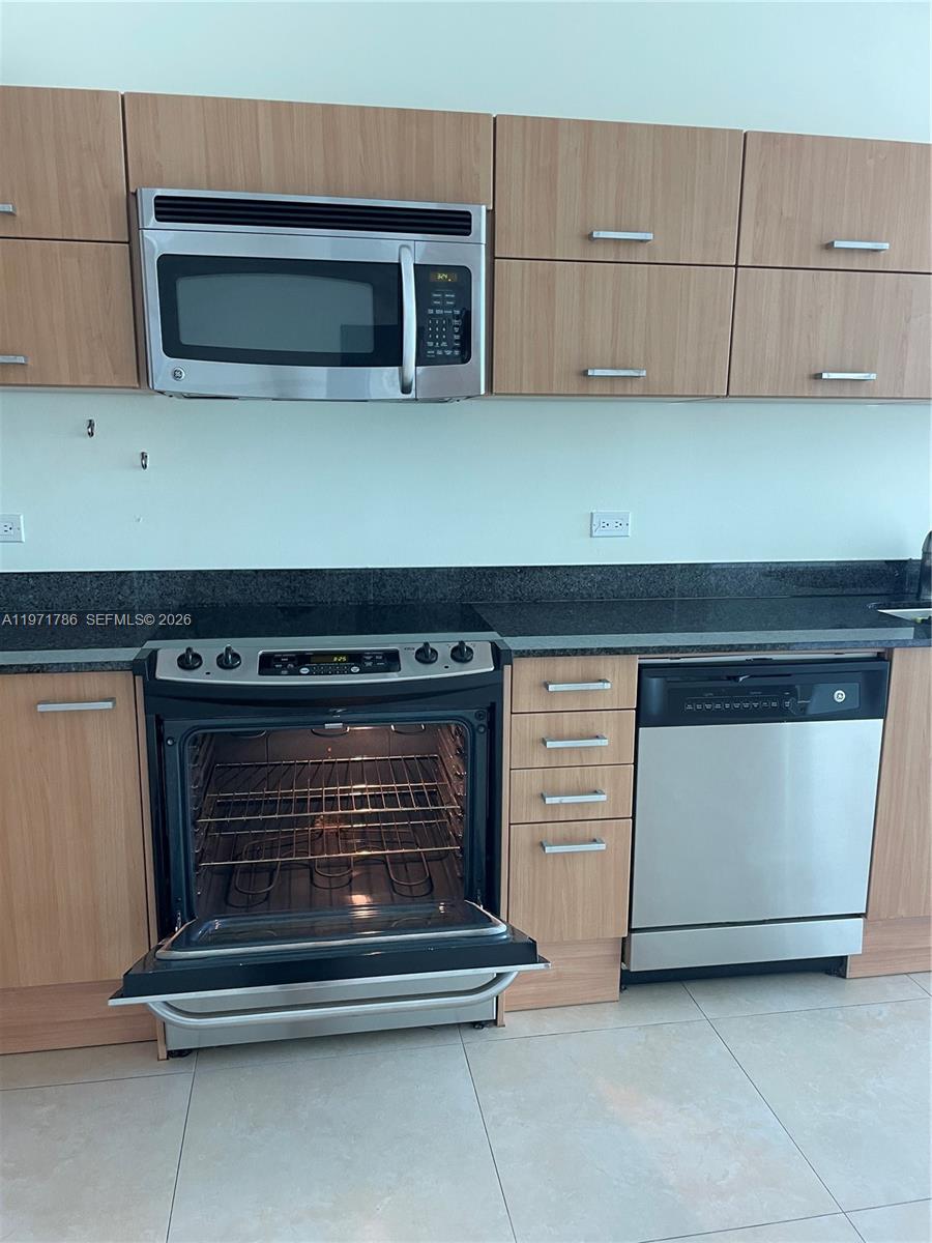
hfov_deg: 53.1
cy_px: 622
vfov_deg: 67.3
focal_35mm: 26
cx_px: 466
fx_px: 933
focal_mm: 4.2
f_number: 1.6
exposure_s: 1/60
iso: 125
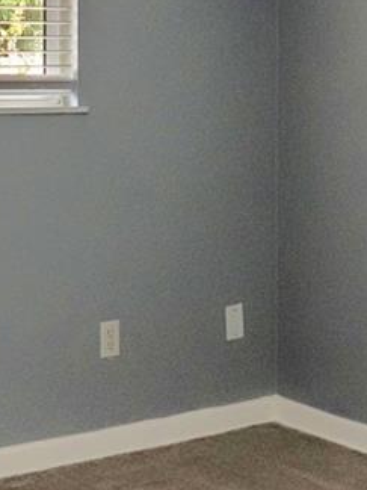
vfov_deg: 24.8
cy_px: 185
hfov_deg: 18.8
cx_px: 180
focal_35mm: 78
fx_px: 1108
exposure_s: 1/60
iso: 1000
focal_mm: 11
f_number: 8
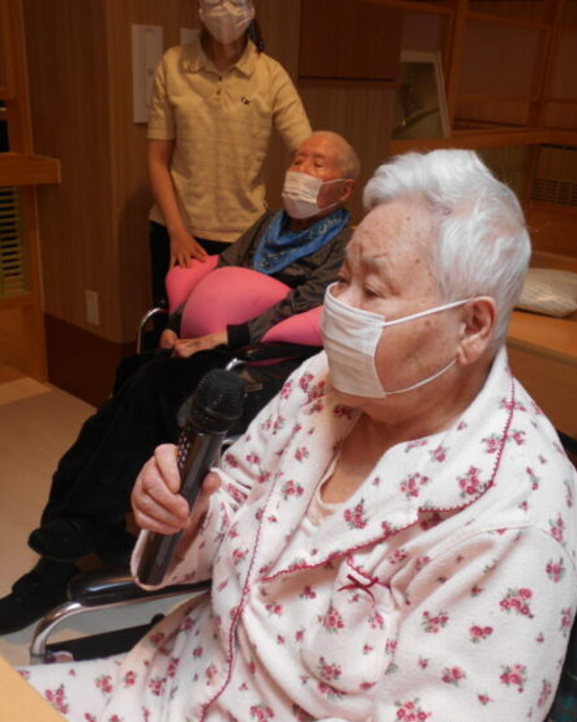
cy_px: 381
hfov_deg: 41.1
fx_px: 769
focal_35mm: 36
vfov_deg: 50.3
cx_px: 292
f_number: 3.6
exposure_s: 1/30
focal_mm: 5.8
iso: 100
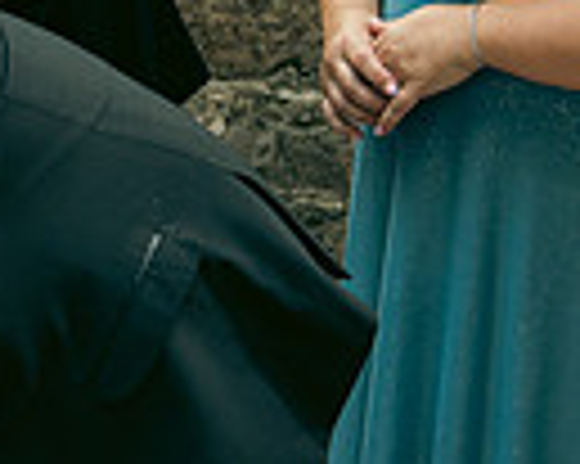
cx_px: -306
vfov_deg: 5.8
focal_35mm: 266
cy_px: -115
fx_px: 4563
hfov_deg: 7.2
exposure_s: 1/200
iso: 400
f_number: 3.5
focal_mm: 42
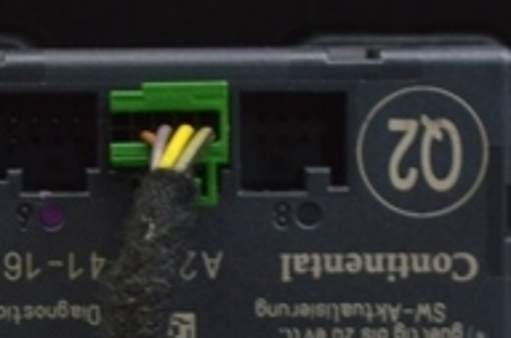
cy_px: 307
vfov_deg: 5.0
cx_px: 152
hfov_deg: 7.5
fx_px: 3903
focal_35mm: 276
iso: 400
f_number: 5.6
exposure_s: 1/20
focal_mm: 55
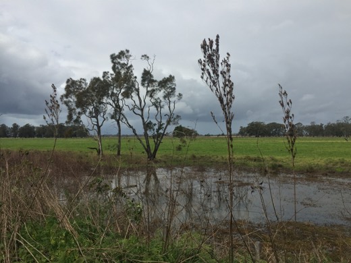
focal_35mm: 29
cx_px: 176
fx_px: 294
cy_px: 132
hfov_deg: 61.7
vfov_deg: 48.2
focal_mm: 4.15
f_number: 2.2
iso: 32
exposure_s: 1/3049
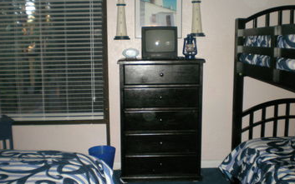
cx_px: 149
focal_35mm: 42
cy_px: 97
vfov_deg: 30.6
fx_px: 338
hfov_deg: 47.2
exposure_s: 1/60
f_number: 3.1
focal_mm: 6.3
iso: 231
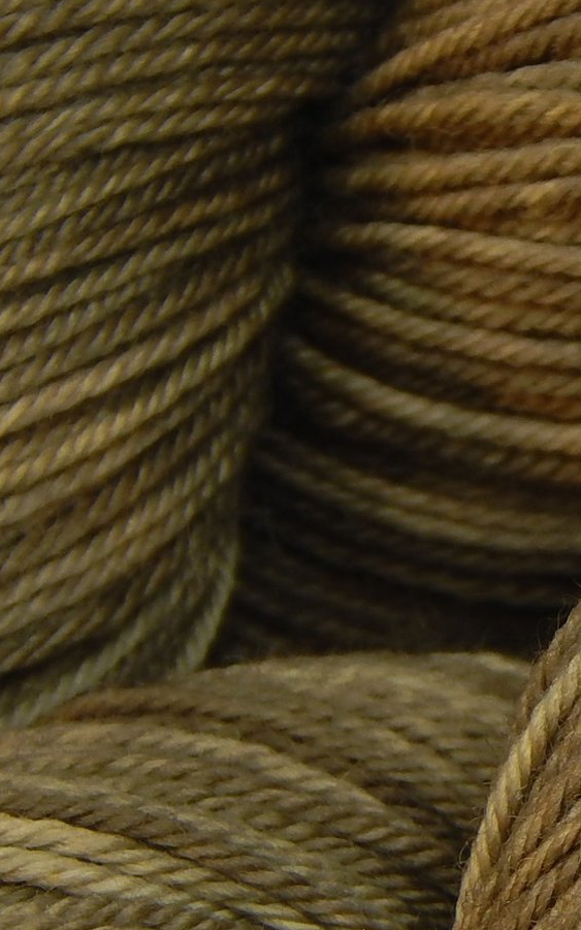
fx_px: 9274
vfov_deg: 5.7
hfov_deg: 3.6
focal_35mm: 366
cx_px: 948
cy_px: 524
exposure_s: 1/15
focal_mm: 28.7
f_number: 5.1
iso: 125
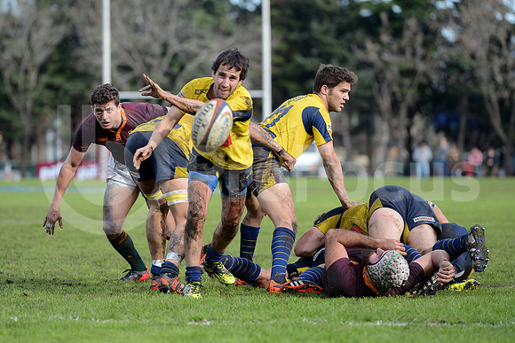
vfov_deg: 6.9
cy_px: 172
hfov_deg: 10.3
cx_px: 258
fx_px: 2862
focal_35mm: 200
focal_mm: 200
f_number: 4
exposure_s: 1/1600
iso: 500
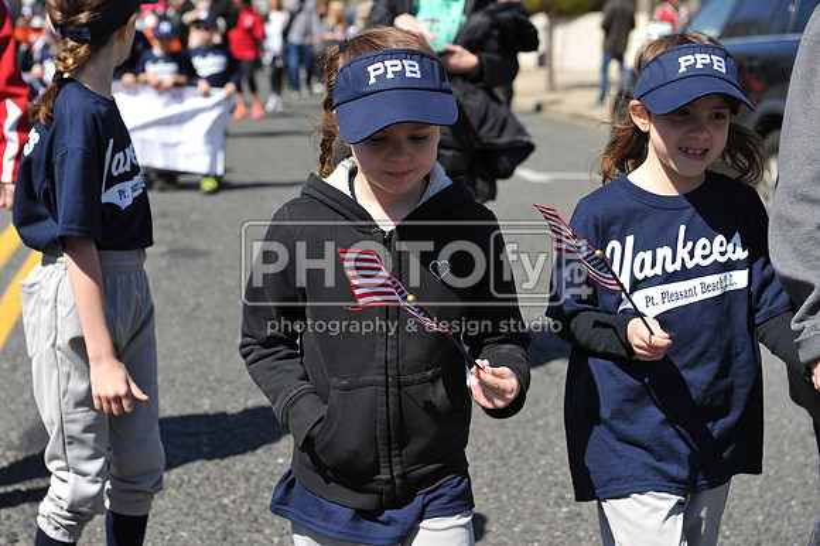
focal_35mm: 70
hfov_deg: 28.9
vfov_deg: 19.4
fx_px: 1593
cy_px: 273
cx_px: 410
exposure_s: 1/800
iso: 200
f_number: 5
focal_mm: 70
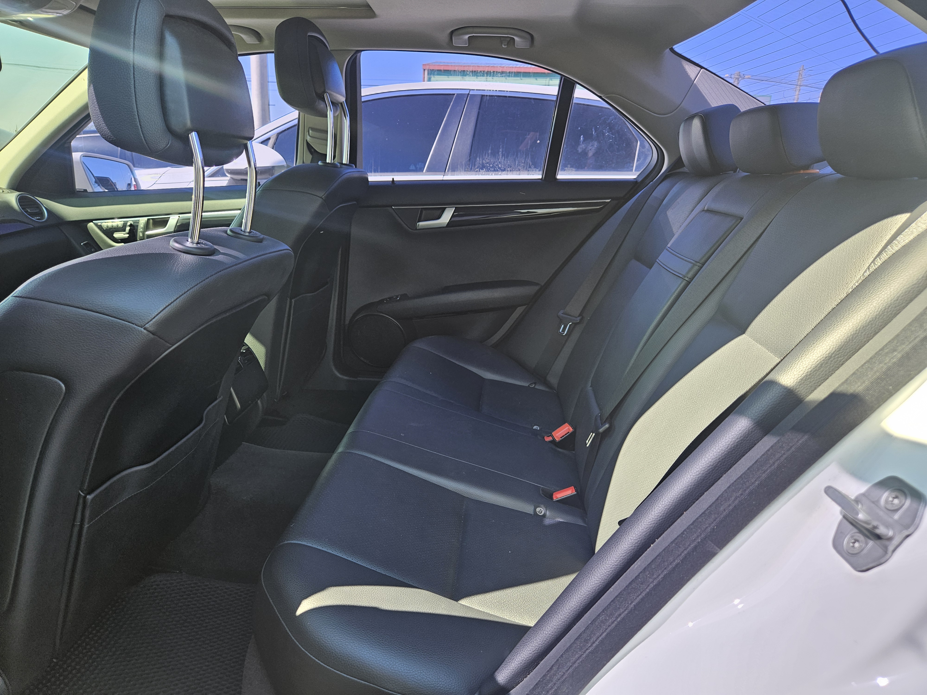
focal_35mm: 23
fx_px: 616
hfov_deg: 73.9
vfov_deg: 58.9
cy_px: 348
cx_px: 464
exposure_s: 1/120
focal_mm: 5.4
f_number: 1.8
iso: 40
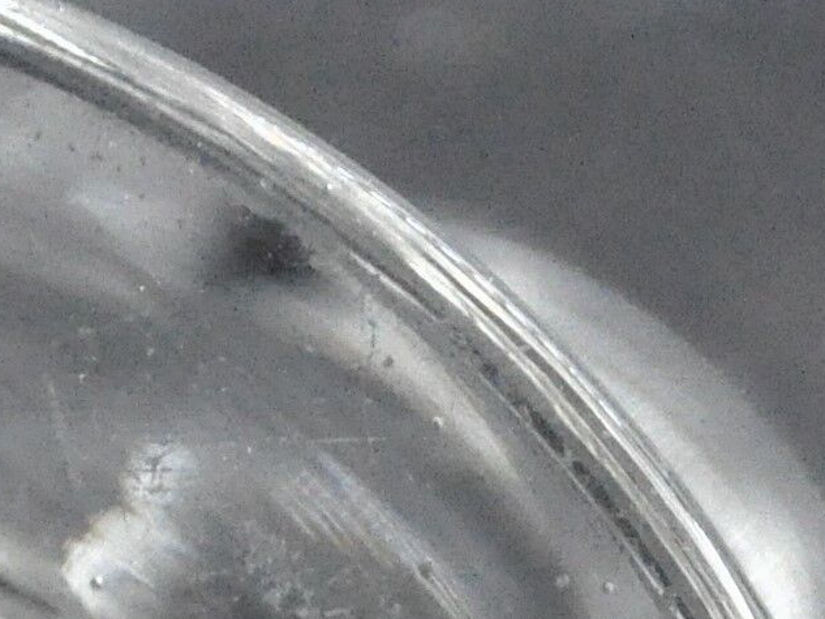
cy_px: 907
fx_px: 24416
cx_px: 798
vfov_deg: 1.5
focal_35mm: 1024
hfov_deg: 1.9
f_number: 5.6
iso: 3200
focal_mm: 105
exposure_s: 1/1250
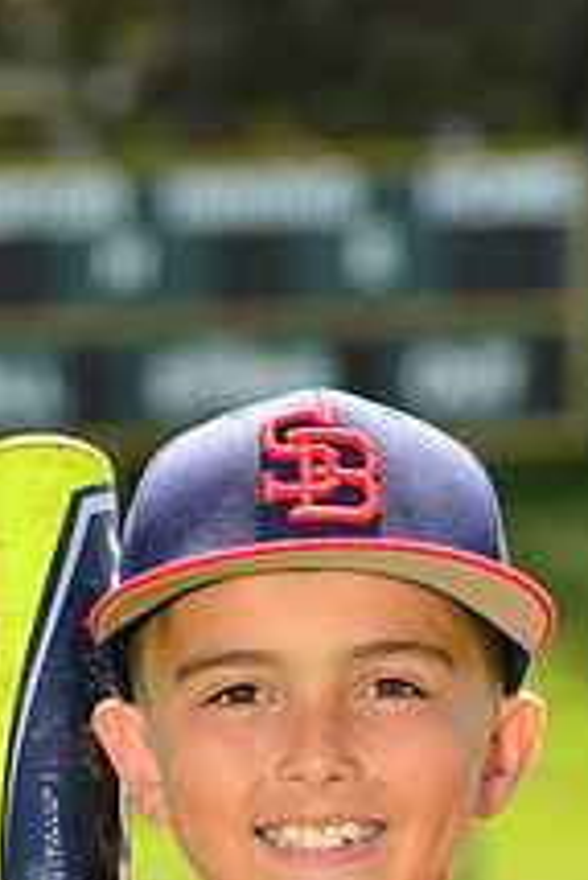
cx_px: 261
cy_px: 1151
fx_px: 10591
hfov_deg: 3.2
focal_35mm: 433
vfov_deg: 4.7
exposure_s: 1/250
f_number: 8
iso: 200
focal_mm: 160
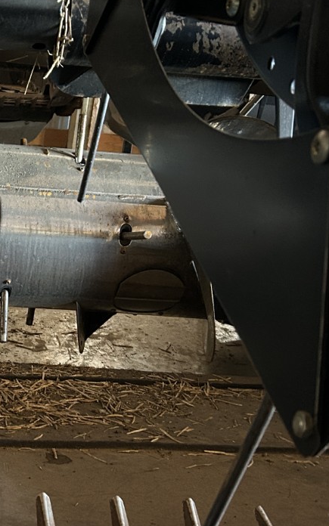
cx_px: -50
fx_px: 818
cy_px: 277
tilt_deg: -14.1
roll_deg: -5.6
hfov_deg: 21.4
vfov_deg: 35.7
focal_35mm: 57
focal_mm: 5.7
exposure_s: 1/30
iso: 640
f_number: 1.5
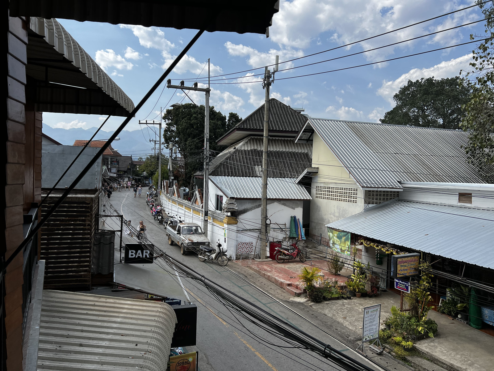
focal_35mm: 26
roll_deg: -1.6
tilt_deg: -1.4
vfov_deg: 53.1
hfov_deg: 67.3
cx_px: 247
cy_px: 186
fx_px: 371
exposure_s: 1/3571
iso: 50
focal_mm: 5.7
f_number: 1.5
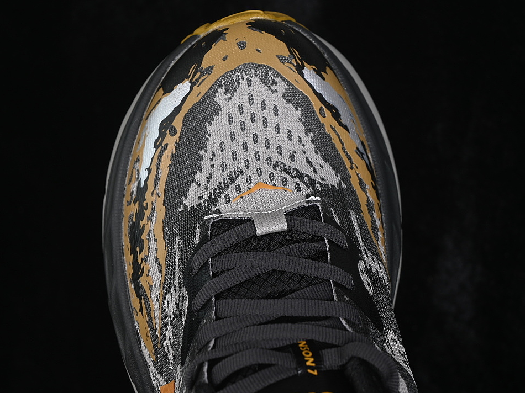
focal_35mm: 82
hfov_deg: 23.8
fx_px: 1243
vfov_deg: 18.0
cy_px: 196
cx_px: 262
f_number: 6.3
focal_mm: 50
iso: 160
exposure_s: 1/60
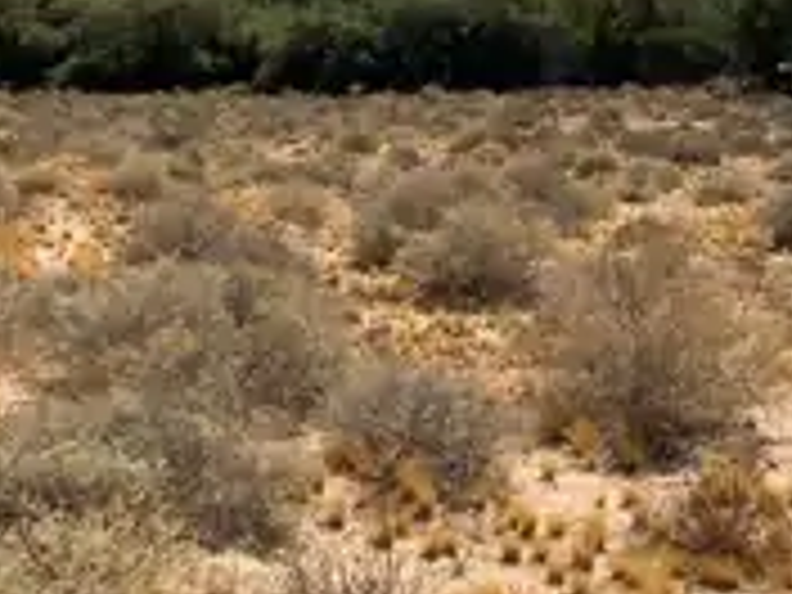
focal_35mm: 66
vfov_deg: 22.0
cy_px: 126
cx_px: 486
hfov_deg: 29.3
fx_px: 1510
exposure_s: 1/3534
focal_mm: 3
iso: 20
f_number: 1.8
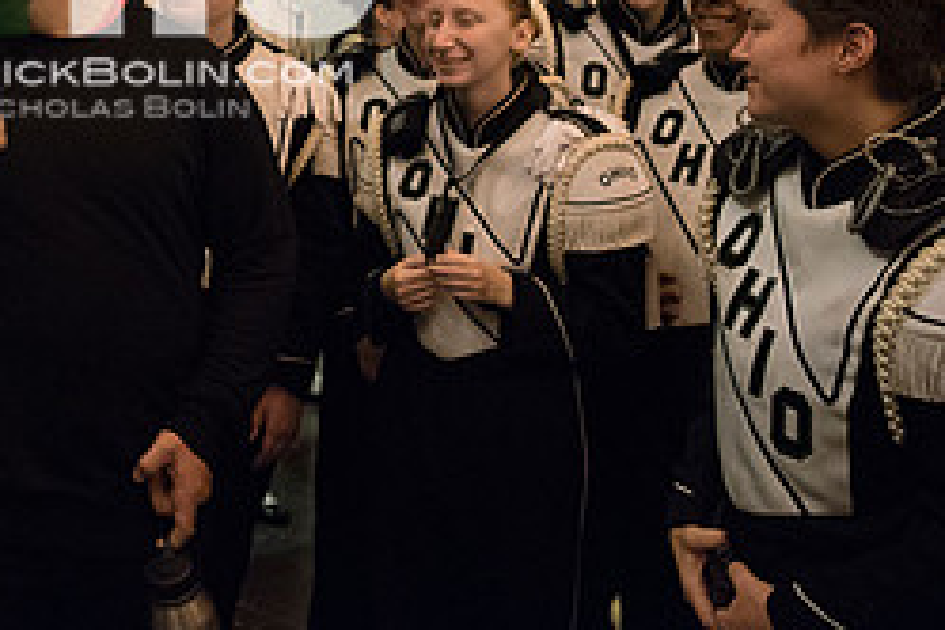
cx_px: 91
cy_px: -63
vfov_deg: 22.8
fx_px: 1470
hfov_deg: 33.7
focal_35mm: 56
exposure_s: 1/160
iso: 8000
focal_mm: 24
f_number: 2.8
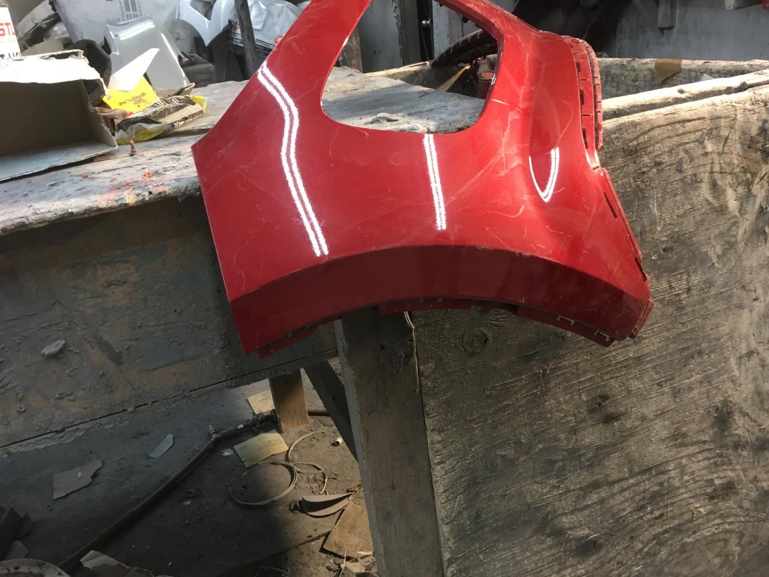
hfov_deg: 61.7
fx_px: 644
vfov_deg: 48.2
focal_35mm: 29
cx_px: 384
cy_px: 288
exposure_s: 1/30
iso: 100
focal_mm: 4.15
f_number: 2.2
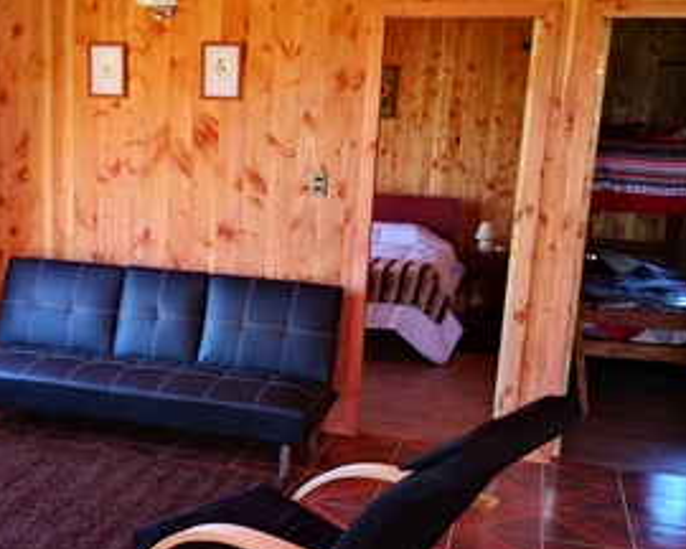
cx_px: 249
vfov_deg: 34.8
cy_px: 333
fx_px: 873
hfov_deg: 42.5
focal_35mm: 43
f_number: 1.6
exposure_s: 1/50
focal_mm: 3.95
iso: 64
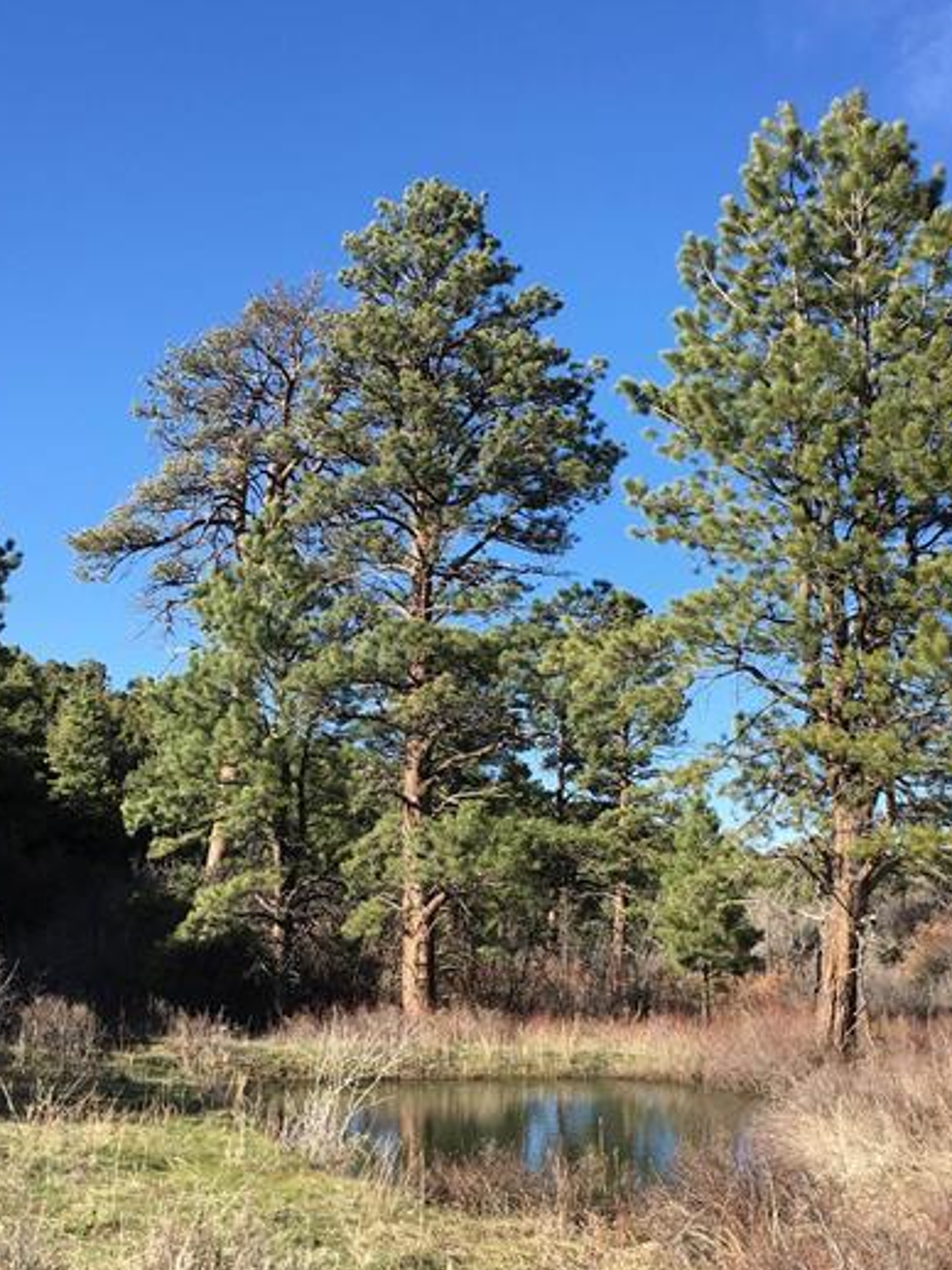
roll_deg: -0.9
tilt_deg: +9.1
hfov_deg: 33.6
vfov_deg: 43.9
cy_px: 662
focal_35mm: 43
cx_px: 518
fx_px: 1578
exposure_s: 1/712
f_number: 2.2
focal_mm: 4.15
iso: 25
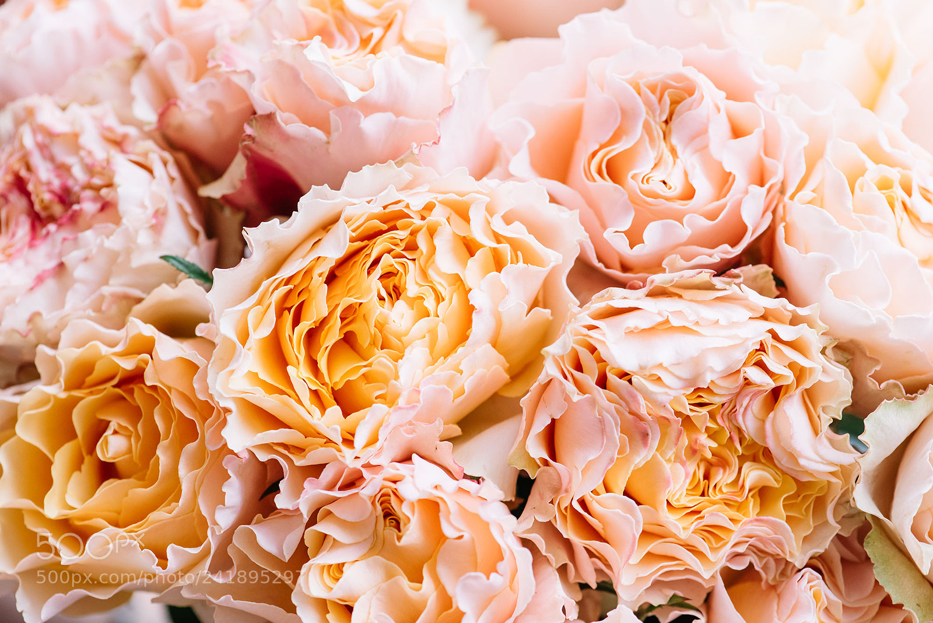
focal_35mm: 105
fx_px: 2722
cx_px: 466
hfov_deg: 19.4
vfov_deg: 13.1
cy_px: 312
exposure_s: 1/125
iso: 800
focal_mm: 105
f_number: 5
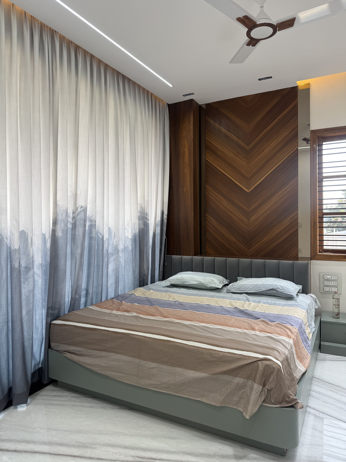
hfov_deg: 56.8
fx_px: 320
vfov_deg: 71.6
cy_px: 231
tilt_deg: -1.0
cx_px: 173
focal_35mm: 24
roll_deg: +0.3
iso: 64
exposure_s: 1/121
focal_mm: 6.76
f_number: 1.78
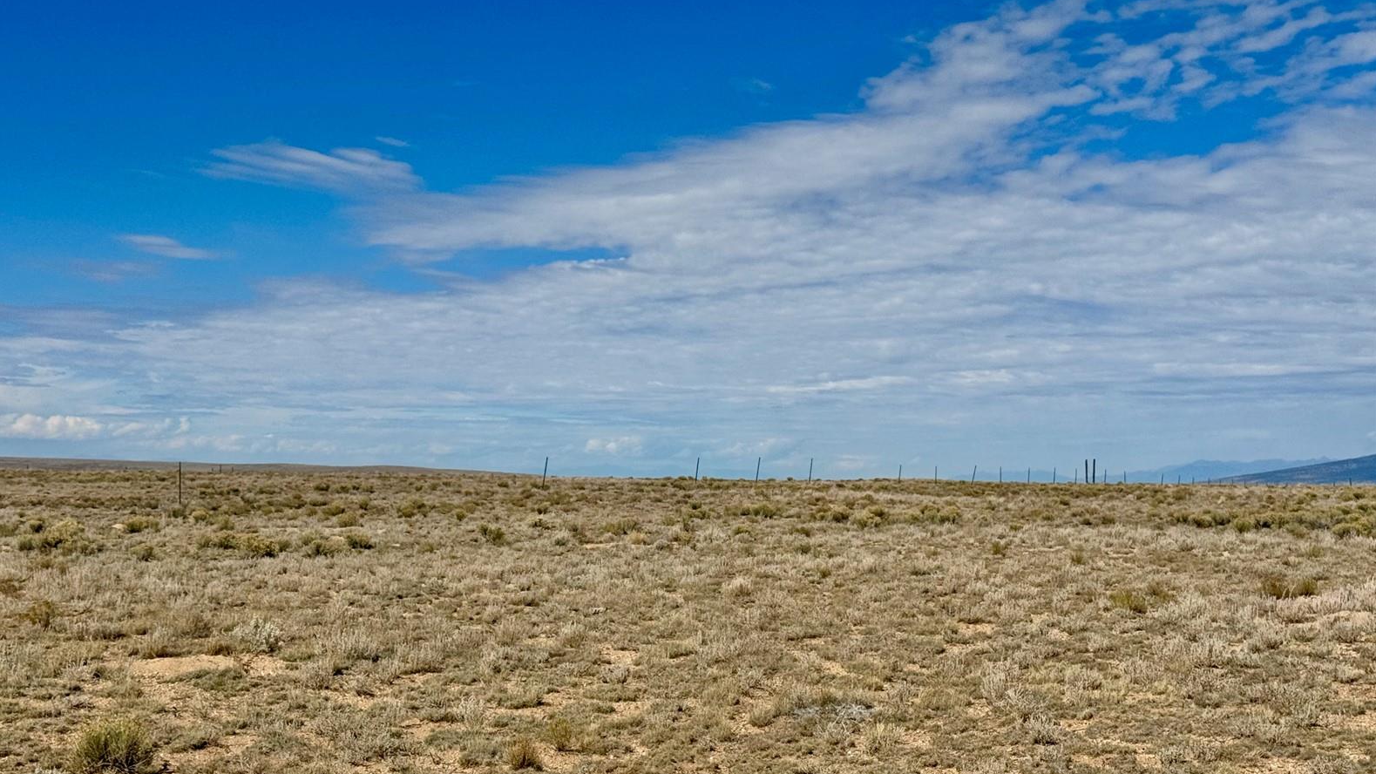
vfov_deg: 22.6
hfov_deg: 39.2
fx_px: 1934
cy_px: 473
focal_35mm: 53
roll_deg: -1.6
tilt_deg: -1.1
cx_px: 682
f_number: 1.78
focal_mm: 6.76
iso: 64
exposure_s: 1/10526
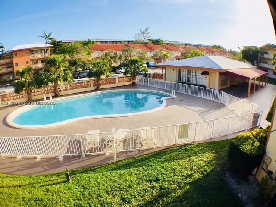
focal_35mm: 29
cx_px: 138
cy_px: 104
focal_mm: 4.15
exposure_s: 1/1464
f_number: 2.2
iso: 32
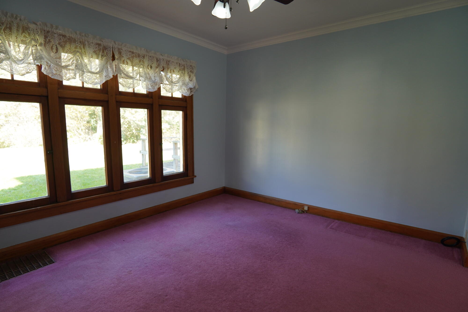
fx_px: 234
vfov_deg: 67.4
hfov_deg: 90.0
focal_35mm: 18
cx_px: 234
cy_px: 156
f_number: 4
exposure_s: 1/60
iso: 160
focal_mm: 12
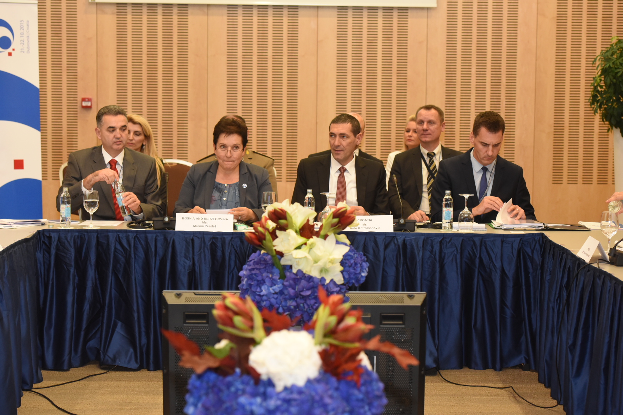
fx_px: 1557
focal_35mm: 90
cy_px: 208
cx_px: 312
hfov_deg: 22.6
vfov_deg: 15.2
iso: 3200
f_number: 5.6
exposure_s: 1/80
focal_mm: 90
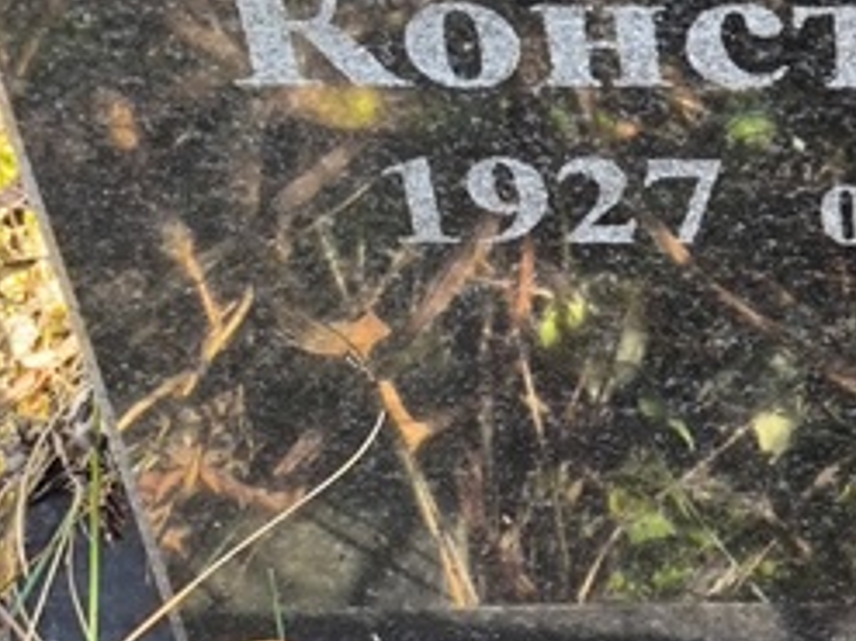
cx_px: 1260
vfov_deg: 9.1
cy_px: -28
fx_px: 4004
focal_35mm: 162
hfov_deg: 11.7
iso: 50
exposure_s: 1/100
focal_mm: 4.71
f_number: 1.7
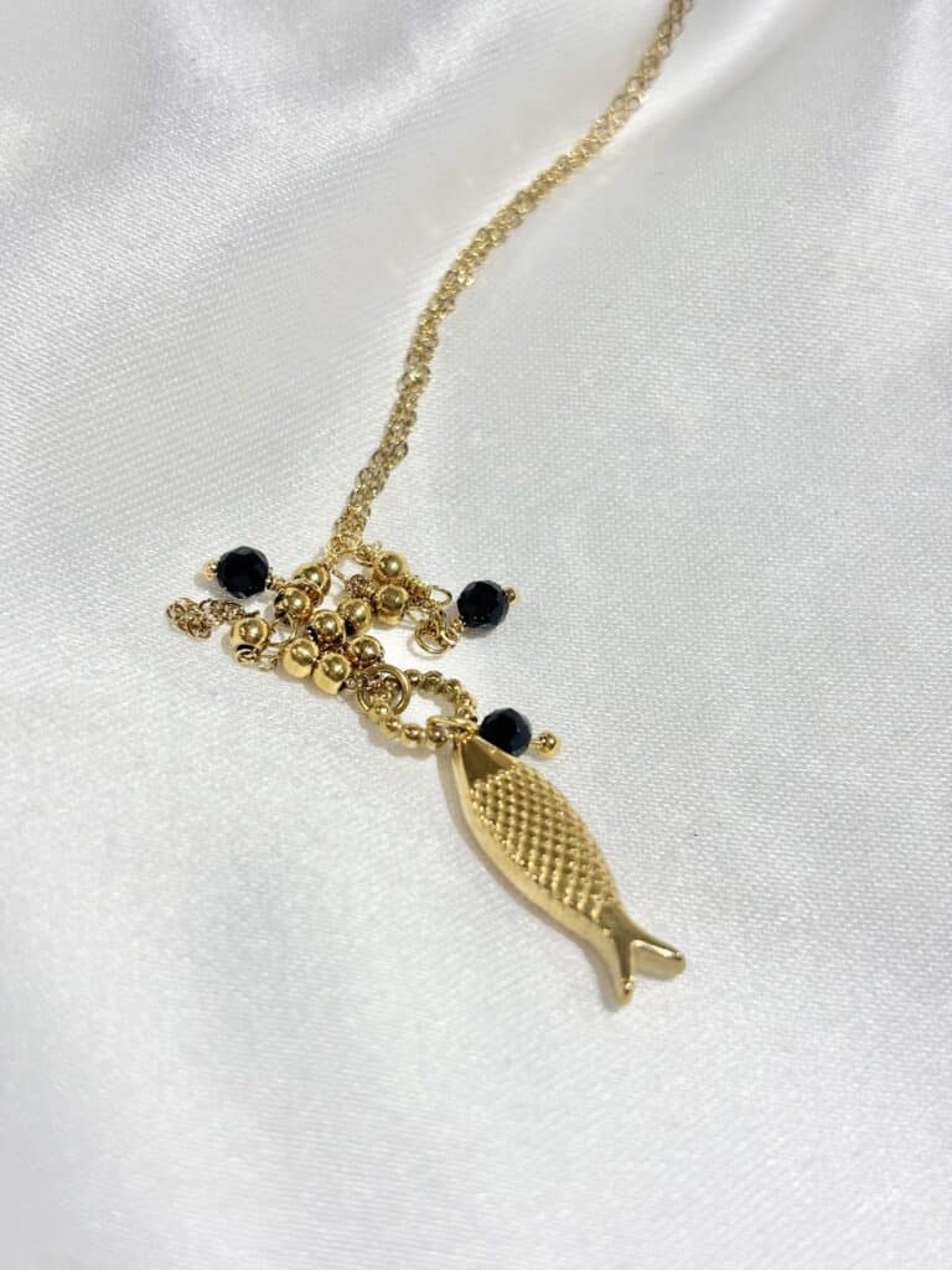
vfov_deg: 36.8
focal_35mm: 52
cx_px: 476
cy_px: 635
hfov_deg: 28.0
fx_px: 1907
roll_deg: +5.8
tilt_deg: -43.3
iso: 32
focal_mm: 5.96
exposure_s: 1/353
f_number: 1.6
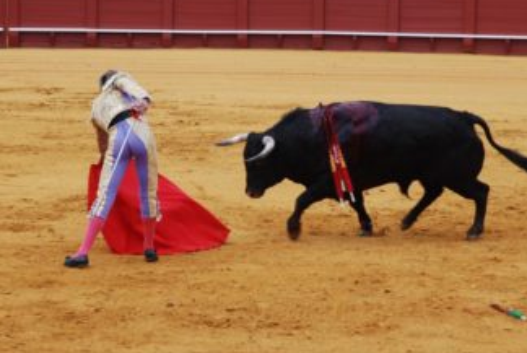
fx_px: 3122
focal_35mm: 213
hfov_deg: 9.6
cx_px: 237
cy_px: 146
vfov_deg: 6.5
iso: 400
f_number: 5
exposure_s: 1/200
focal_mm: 92
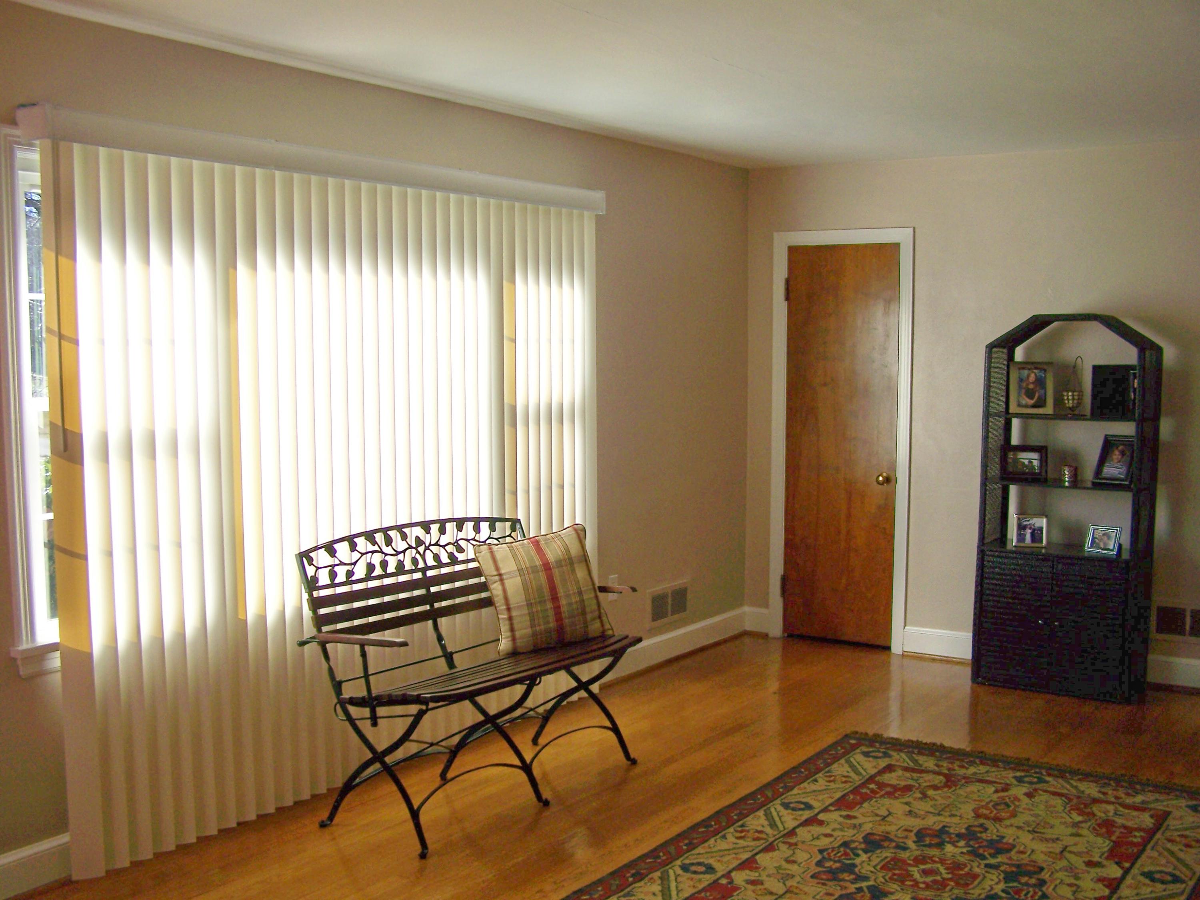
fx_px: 1317
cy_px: 450
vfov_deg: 37.7
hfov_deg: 49.0
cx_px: 600
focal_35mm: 38
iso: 64
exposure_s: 1/200
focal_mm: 6.3
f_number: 2.8
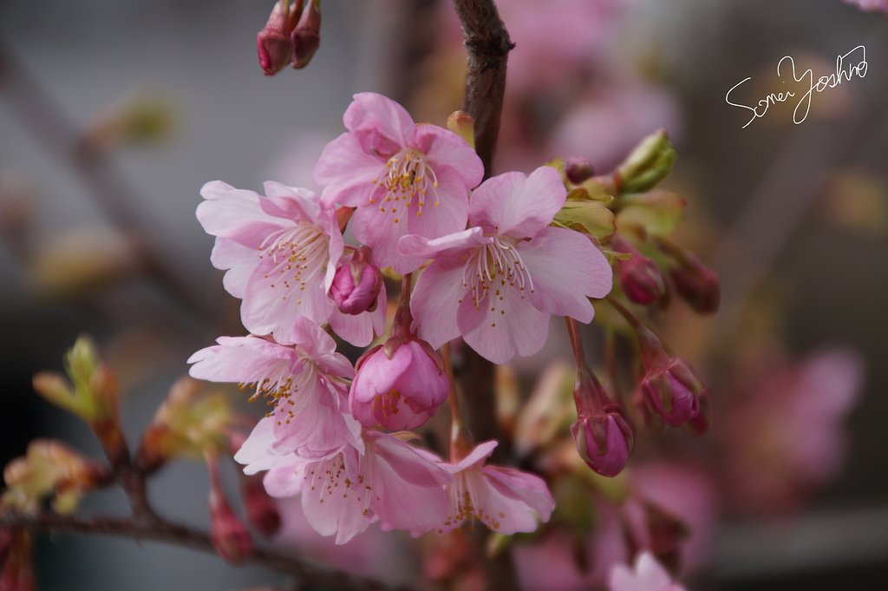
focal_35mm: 420
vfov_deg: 3.3
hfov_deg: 4.9
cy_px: 296
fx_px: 10351
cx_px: 444
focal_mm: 280
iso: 160
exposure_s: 1/500
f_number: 6.3
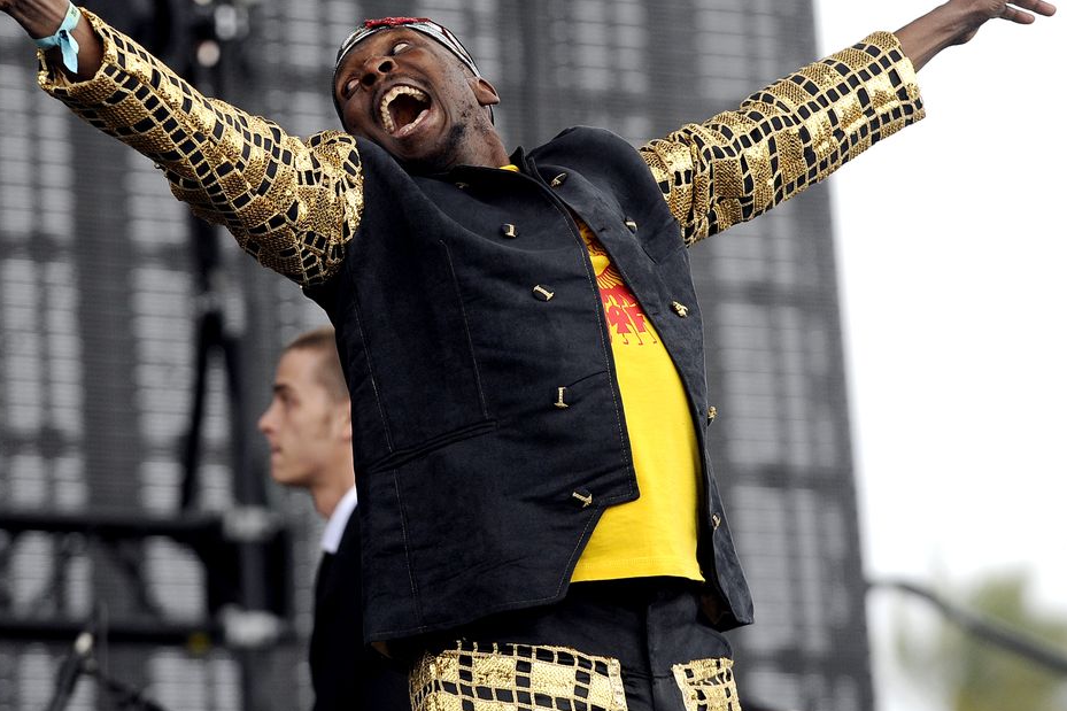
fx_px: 6697
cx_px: 418
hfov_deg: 9.1
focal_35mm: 226
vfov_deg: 6.1
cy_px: 311
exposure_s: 1/500
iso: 800
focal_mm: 175
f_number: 4
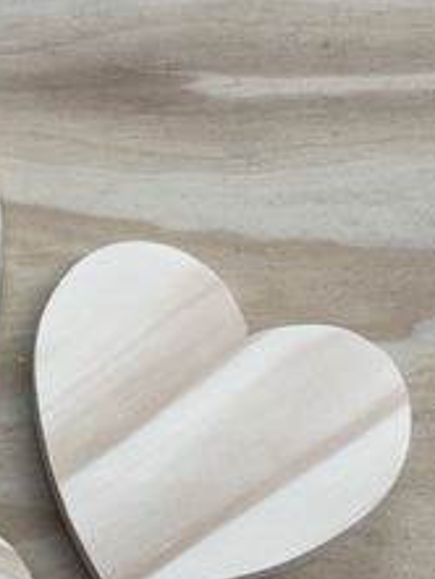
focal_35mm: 116
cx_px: -8
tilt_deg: -79.4
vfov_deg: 16.8
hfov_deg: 12.6
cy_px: 462
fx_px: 1942
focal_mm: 6.76
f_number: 1.78
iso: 50
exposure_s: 1/50
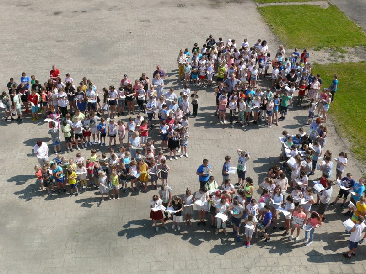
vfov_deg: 32.2
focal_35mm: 45
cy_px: 137
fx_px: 476
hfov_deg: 42.1
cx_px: 183
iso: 100
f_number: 5.6
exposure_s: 1/500
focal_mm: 8.8
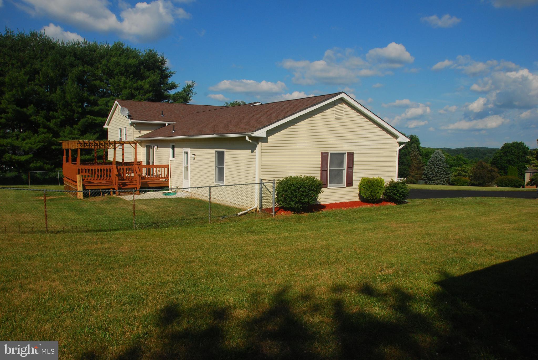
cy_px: 180
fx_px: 404
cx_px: 269
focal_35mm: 27
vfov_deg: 48.0
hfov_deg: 67.3
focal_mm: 18
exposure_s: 1/250
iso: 200
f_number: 16
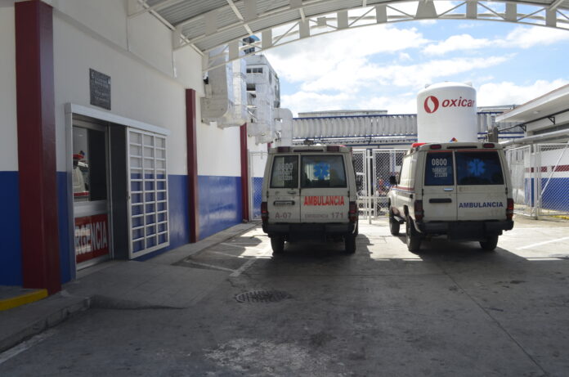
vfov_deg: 39.8
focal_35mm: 33
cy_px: 188
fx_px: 521
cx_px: 284
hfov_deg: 57.3
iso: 125
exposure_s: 1/250
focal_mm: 22
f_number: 8
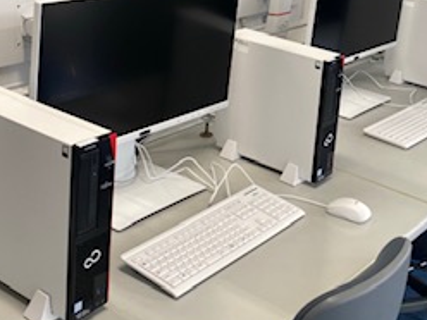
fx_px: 826
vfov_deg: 21.3
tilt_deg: -12.7
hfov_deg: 28.7
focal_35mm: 67
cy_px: 12
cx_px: 296
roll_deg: -1.8
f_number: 1.8
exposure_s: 1/60
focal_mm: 4.25
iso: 64
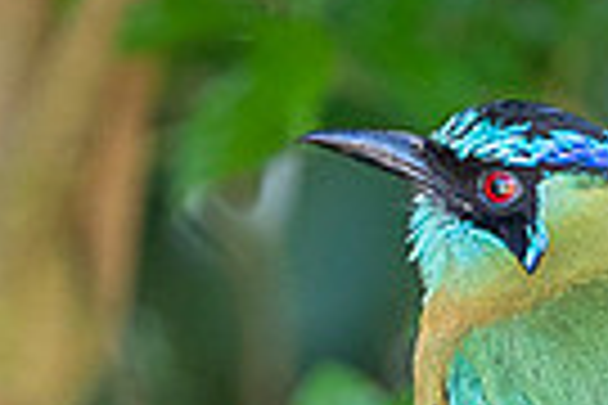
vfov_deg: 0.6
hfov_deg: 0.9
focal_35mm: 2245
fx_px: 37913
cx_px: 497
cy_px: 441
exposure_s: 1/160
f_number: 4
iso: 800
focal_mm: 330
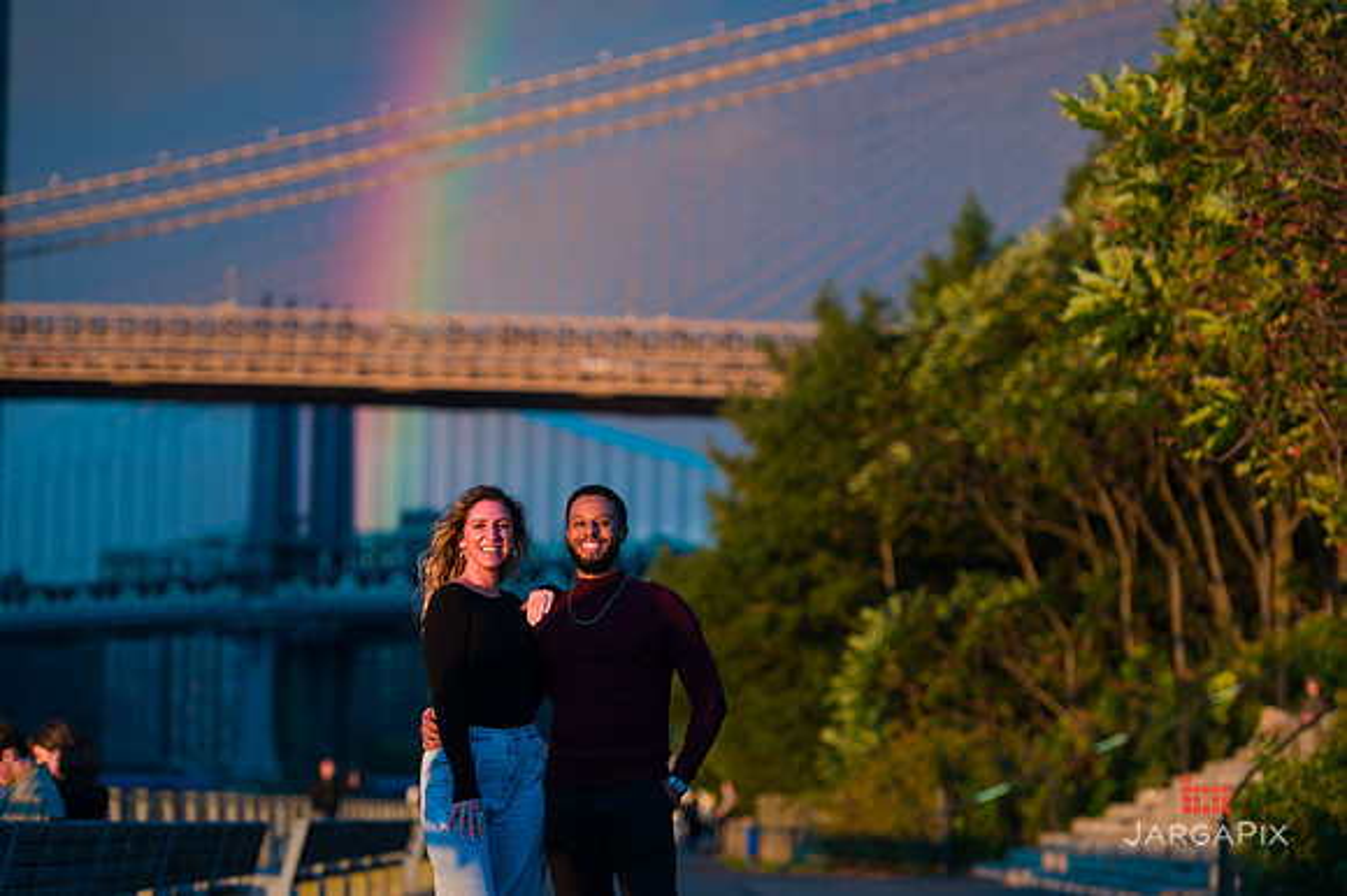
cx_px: 674
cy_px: 448
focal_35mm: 130
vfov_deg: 10.5
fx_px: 4861
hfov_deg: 15.8
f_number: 3.2
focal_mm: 130
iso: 200
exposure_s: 1/320
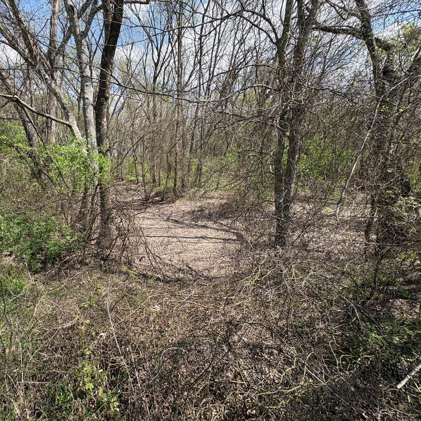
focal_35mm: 17
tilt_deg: -10.7
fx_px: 234
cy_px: 212
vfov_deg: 84.0
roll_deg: +0.7
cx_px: 153
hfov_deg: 82.1
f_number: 2.2
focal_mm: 2.22
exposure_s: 1/573
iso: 40
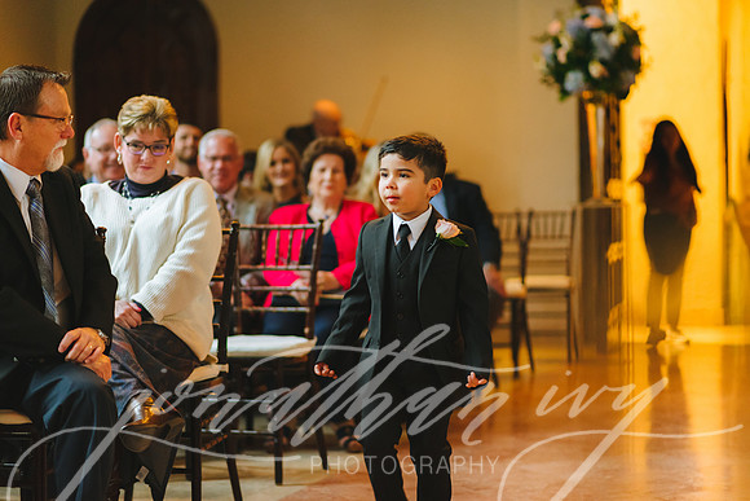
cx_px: 375
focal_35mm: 85
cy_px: 250
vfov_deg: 16.1
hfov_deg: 23.9
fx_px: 1771
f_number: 2
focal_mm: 85
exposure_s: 1/200
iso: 2500
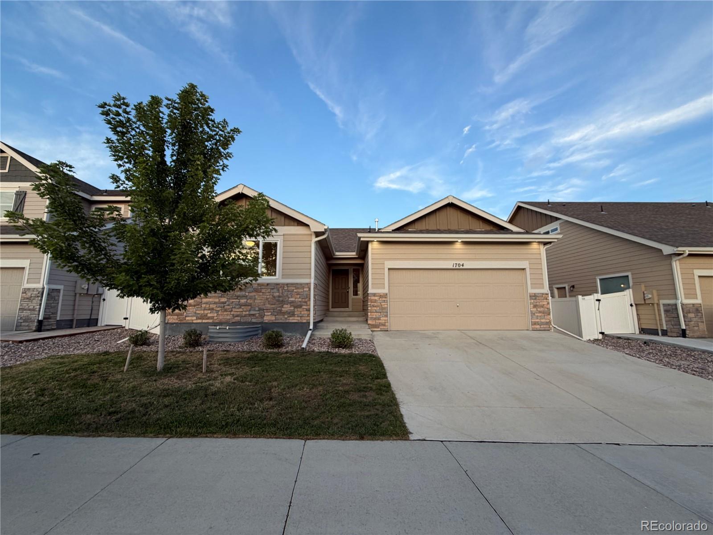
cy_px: 268
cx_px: 356
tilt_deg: +12.7
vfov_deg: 85.7
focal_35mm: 14
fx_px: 288
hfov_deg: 102.1
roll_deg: +1.8
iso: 40
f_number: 2.2
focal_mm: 2.22
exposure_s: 1/197
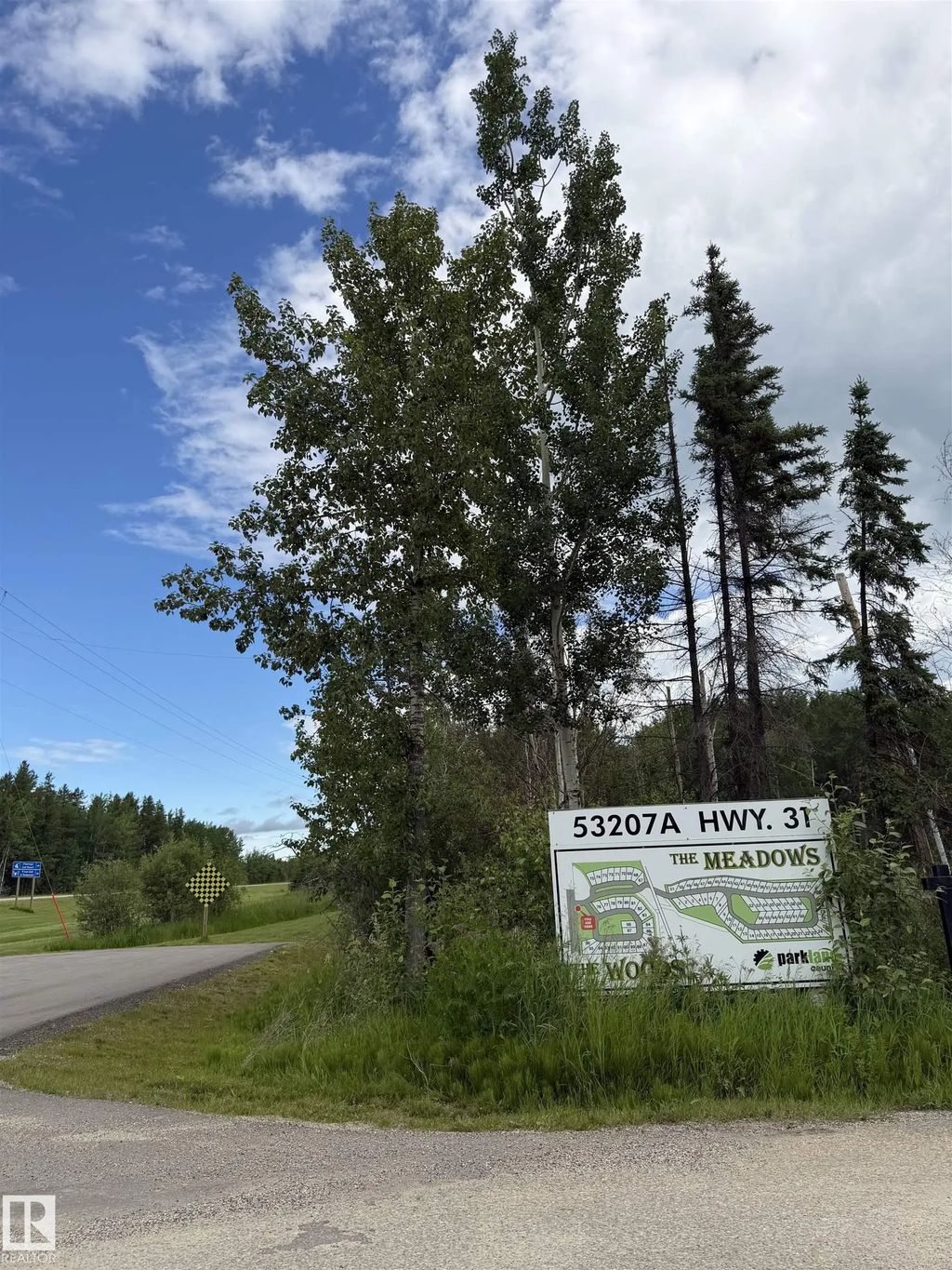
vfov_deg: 71.6
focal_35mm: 24
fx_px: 880
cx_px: 476
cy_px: 635
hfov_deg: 56.8
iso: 80
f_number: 1.78
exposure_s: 1/3759
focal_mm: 6.76
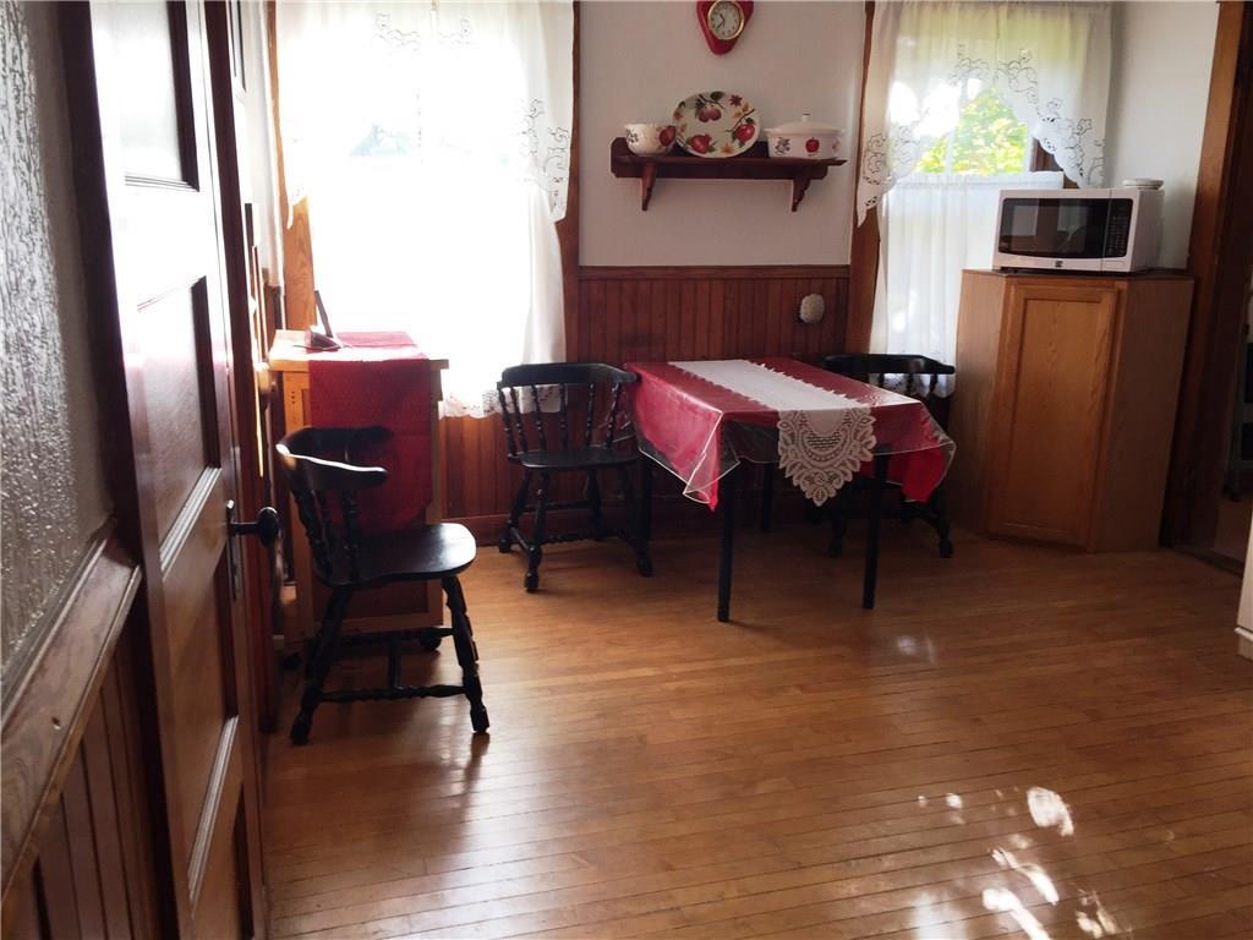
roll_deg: -0.5
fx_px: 1050
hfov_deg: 61.7
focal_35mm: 29
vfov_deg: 48.2
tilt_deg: -13.8
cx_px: 626
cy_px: 470
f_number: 2.2
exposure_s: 1/60
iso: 32
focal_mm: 4.15
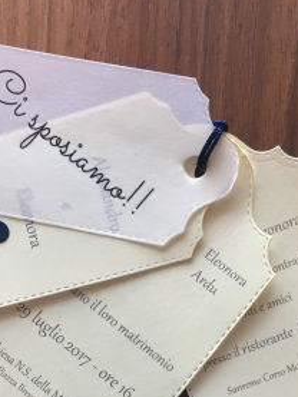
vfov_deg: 28.1
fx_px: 757
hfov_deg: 22.3
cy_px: 366
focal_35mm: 66
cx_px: 153
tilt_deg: -84.9
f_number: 2.2
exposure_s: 1/33
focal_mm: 4.15
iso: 80
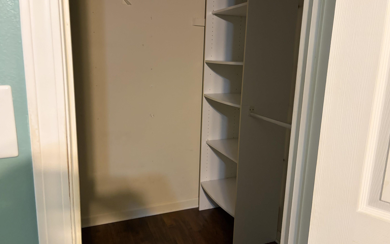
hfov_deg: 66.5
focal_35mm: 28
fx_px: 298
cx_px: 197
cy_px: 116
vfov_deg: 44.5
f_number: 1.6
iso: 400
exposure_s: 1/40
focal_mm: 5.96
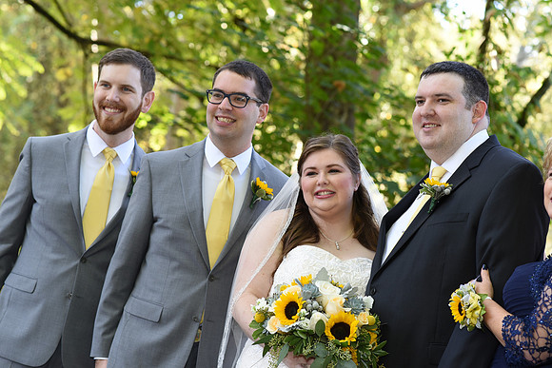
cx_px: 276
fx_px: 1304
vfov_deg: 16.1
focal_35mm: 85
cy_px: 184
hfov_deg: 23.9
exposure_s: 1/200
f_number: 4.5
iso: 500
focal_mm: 85
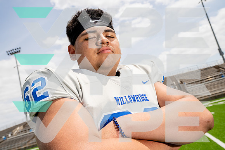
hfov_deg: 57.2
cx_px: 112
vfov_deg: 40.0
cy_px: 75
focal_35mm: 33
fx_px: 206
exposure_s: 1/250
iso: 100
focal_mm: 33
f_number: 8
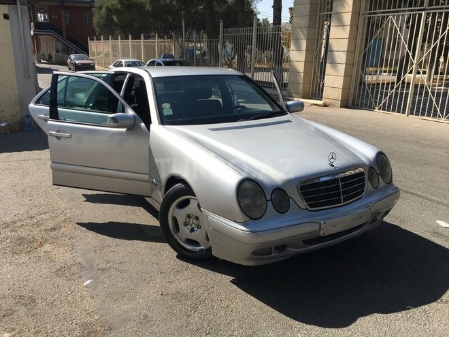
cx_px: 224
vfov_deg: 48.2
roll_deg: -1.8
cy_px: 168
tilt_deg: -16.8
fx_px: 376
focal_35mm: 29
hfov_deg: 61.7
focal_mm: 4.15
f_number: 2.2
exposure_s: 1/1789
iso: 25
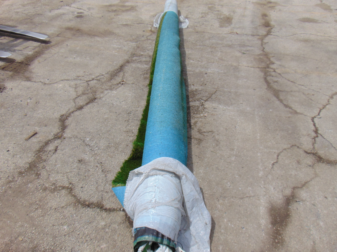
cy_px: 126
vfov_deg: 54.9
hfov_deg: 69.4
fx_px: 243
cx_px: 168
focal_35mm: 25
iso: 80
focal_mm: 4.5
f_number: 7.7
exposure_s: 1/400
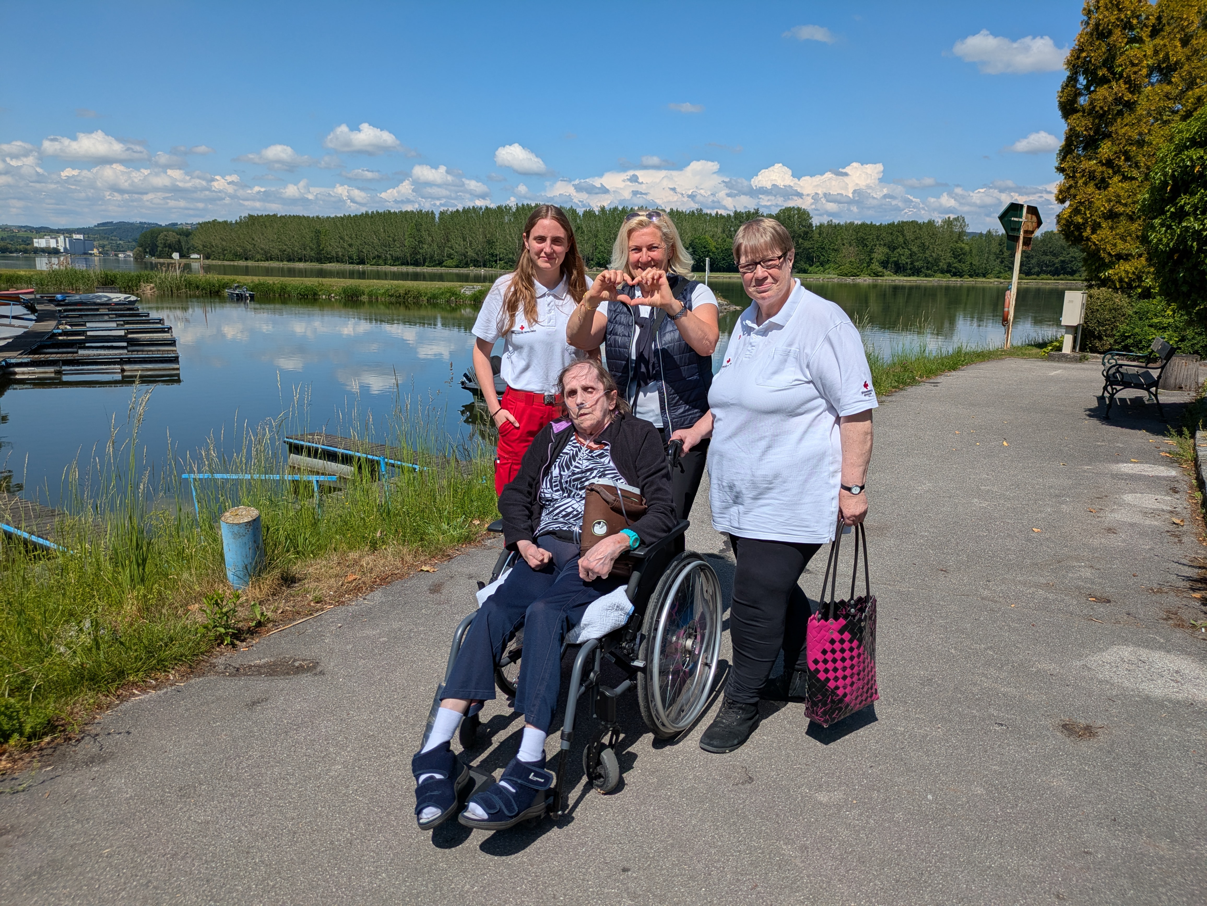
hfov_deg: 69.4
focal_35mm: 25
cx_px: 604
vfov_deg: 54.9
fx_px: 872
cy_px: 453
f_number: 1.89
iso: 47
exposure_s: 1/5464
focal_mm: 5.43
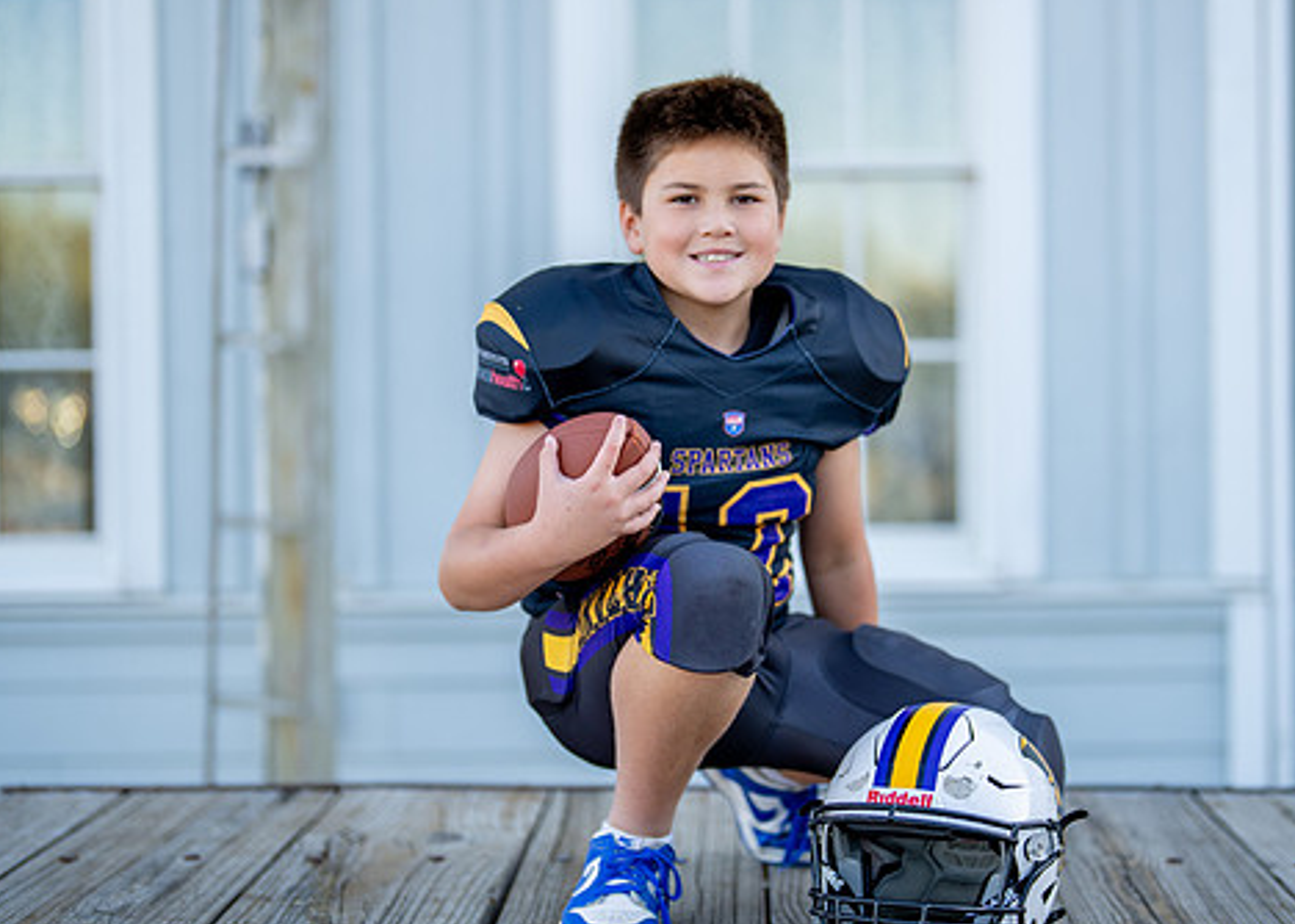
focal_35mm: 67
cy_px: 442
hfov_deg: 29.4
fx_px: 2463
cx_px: 745
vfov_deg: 21.2
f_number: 1.2
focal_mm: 50
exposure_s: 1/1250
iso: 100
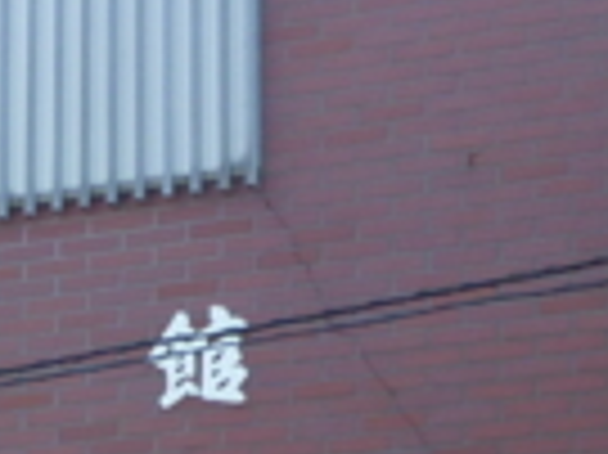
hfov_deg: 11.9
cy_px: 957
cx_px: -261
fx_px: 2808
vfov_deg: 8.7
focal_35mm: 160
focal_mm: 4.8
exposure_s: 1/100
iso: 80
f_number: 4
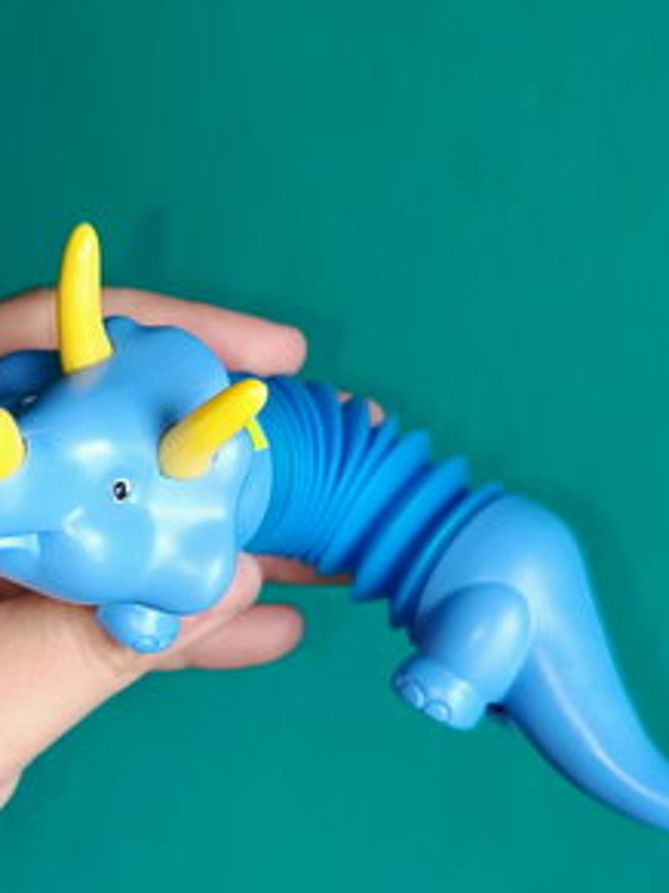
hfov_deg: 32.5
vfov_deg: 42.6
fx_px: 1135
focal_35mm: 44
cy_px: 557
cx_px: 209
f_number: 1.4
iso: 839
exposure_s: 1/100
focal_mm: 5.89
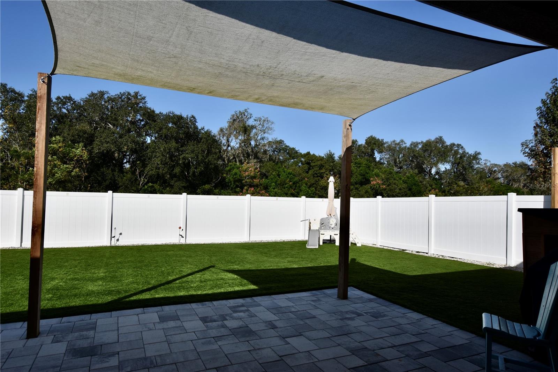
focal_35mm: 21
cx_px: 279
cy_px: 186
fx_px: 325
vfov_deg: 59.5
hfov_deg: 81.2
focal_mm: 14
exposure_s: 1/500
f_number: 8
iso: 100
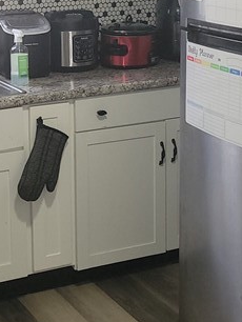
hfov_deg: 16.8
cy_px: 45
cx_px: 44
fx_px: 810
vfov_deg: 22.1
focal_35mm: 87
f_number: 1.8
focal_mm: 5.4
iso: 125
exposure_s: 1/40
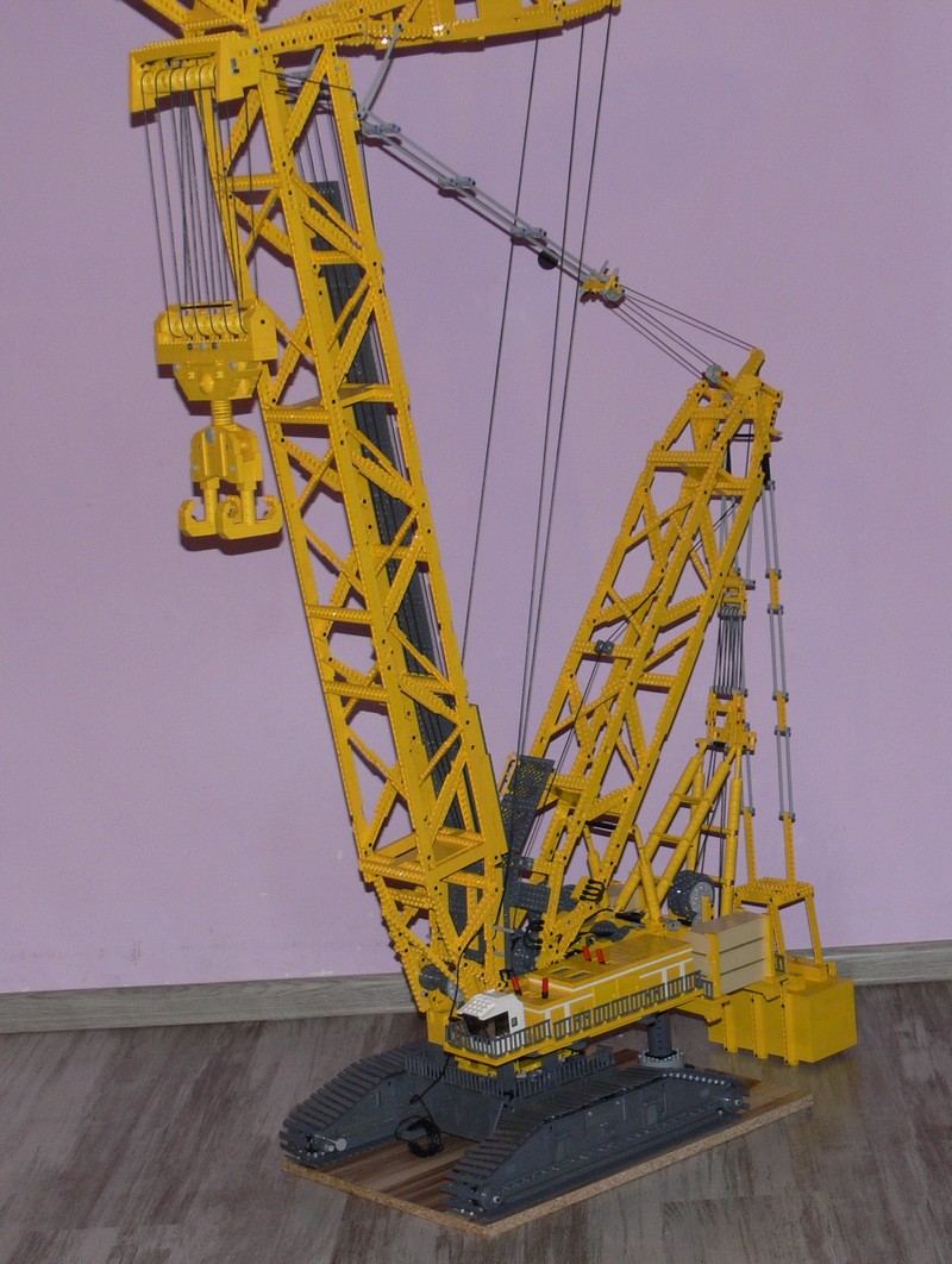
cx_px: 476
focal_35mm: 48
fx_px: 1755
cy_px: 632
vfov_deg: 39.6
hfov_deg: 30.3
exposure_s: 1/30
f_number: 3.2
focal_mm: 10.2
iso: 100
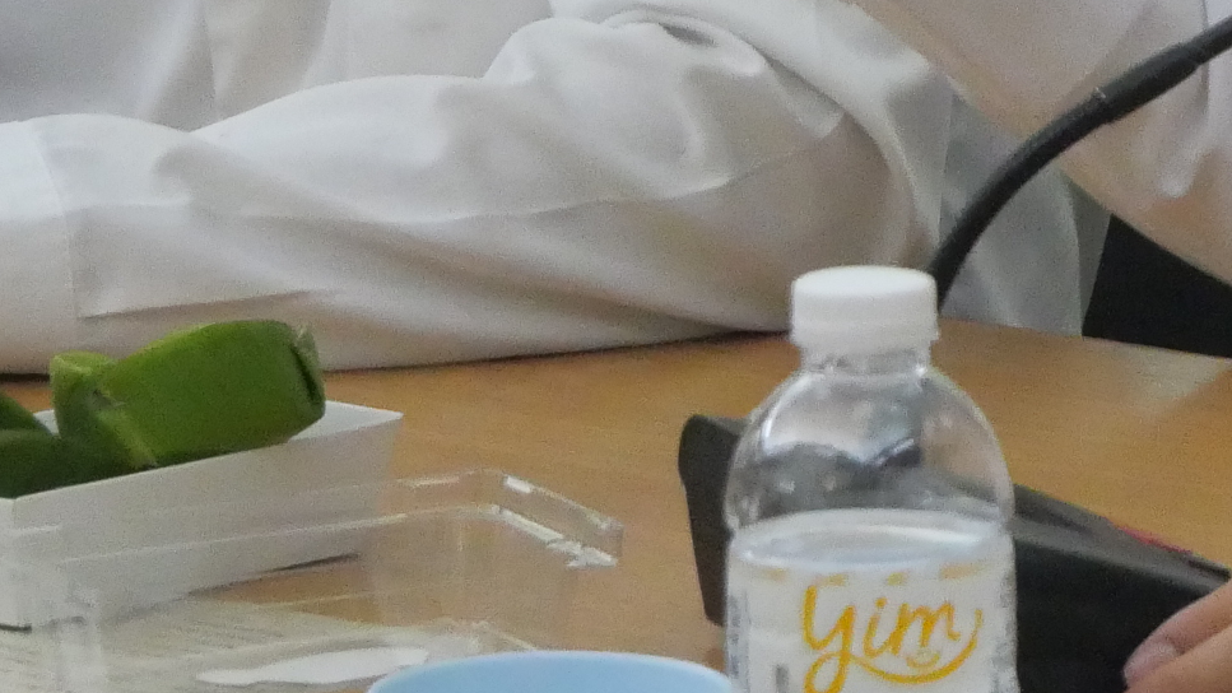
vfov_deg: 2.4
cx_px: 1902
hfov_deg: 4.3
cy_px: -763
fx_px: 16302
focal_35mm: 499
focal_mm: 60
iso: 3200
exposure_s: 1/80
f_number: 5.6
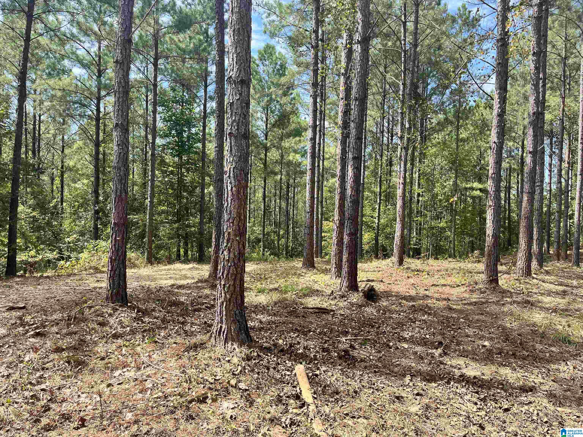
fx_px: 438
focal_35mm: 26
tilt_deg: +0.1
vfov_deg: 53.1
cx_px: 292
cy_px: 218
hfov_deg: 67.3
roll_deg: -2.0
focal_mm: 5.1
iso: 50
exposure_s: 1/951
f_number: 1.6
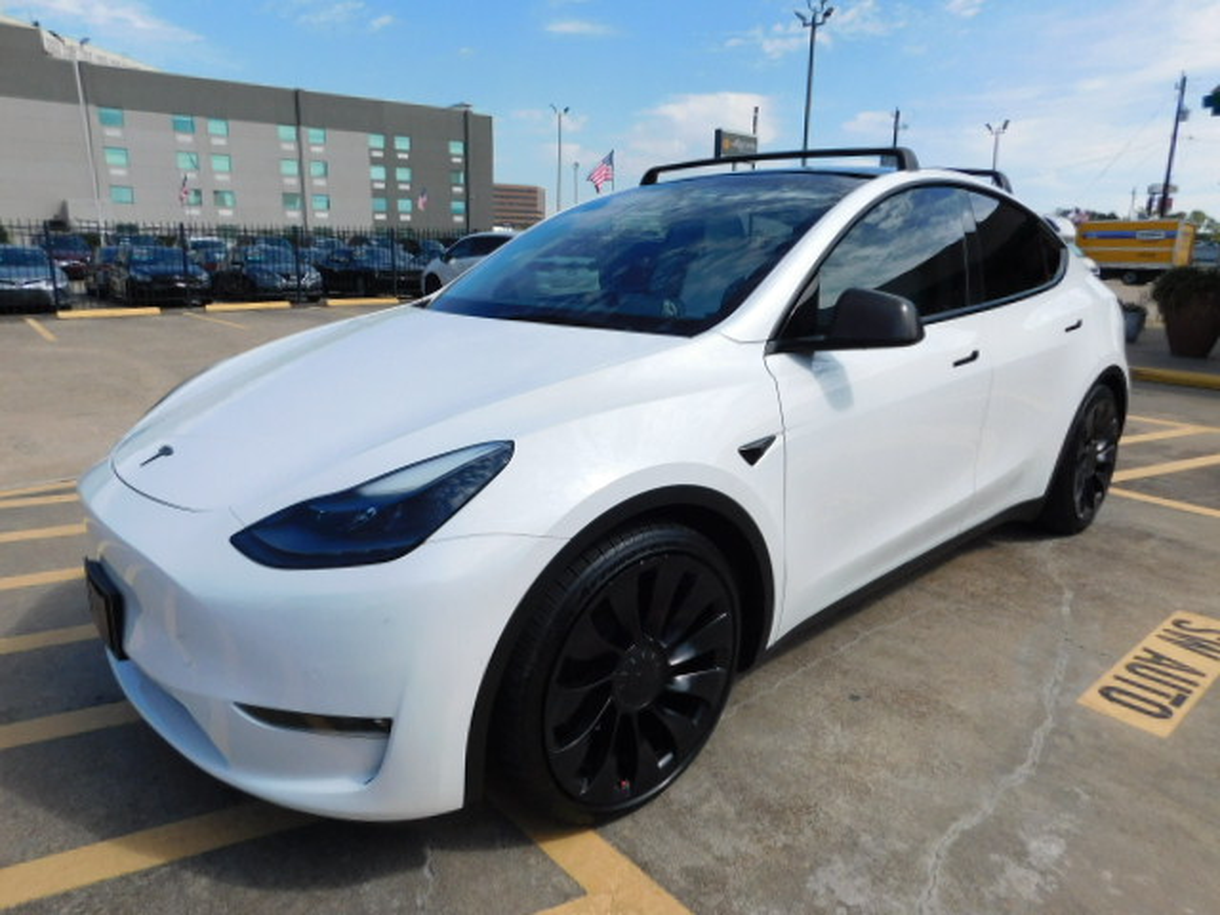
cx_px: 610
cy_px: 458
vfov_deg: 58.9
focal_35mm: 23
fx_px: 811
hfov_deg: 73.9
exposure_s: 1/500
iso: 125
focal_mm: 4
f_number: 6
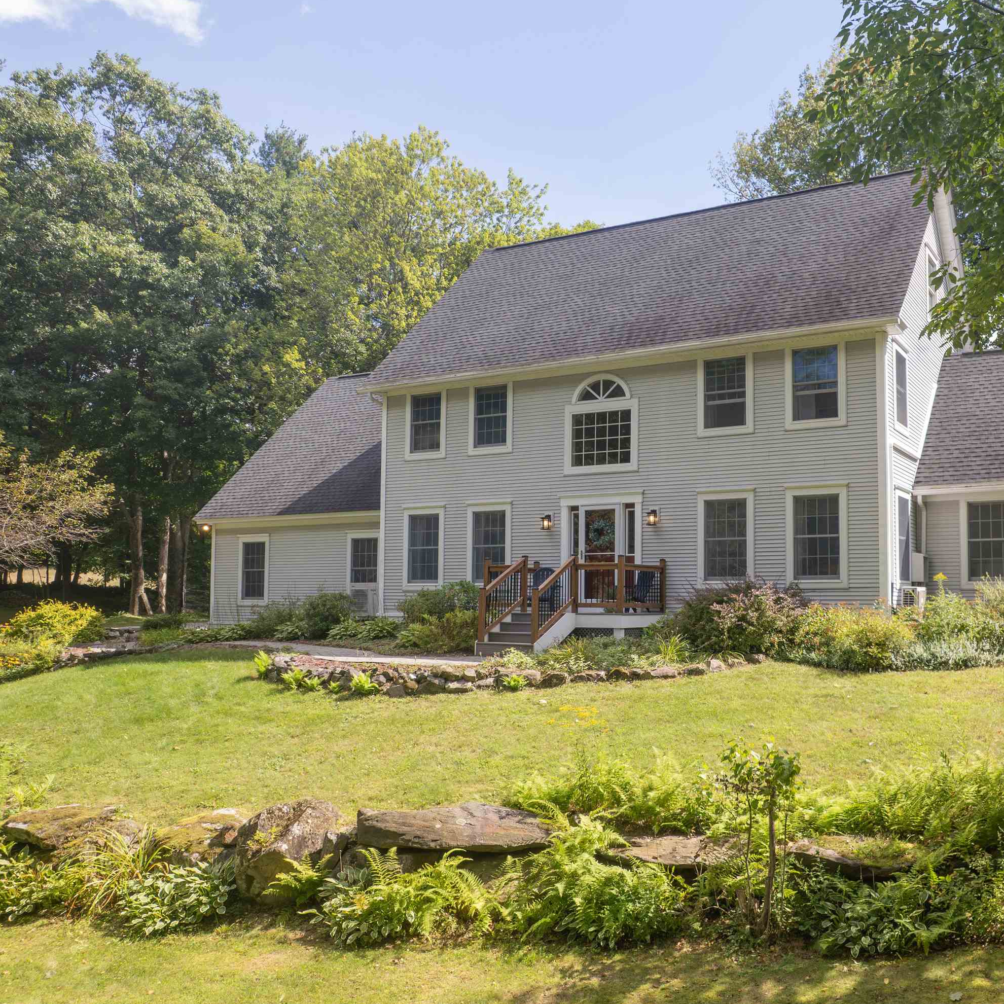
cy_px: 507
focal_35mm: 29
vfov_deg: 55.6
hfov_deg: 54.9
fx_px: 952
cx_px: 632
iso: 100
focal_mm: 8.38
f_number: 2.8
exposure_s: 1/90
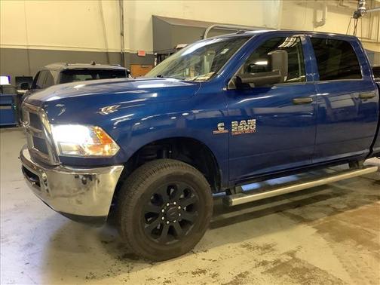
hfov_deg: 58.4
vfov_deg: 45.4
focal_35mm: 31
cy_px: 142
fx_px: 340
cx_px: 190
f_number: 2.4
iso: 400
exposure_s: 1/30
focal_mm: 3.3
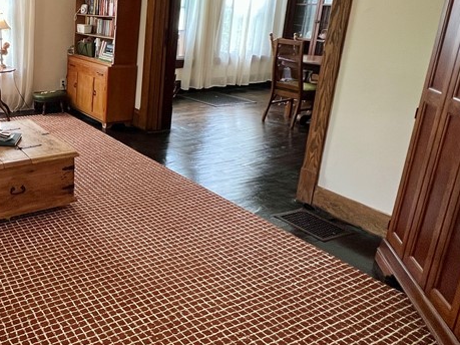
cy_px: 110
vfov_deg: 47.3
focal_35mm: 29
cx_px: 37
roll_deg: +0.0
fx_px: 385
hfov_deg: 53.2
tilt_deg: -15.0
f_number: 1.8
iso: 200
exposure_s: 1/120
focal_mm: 1.57
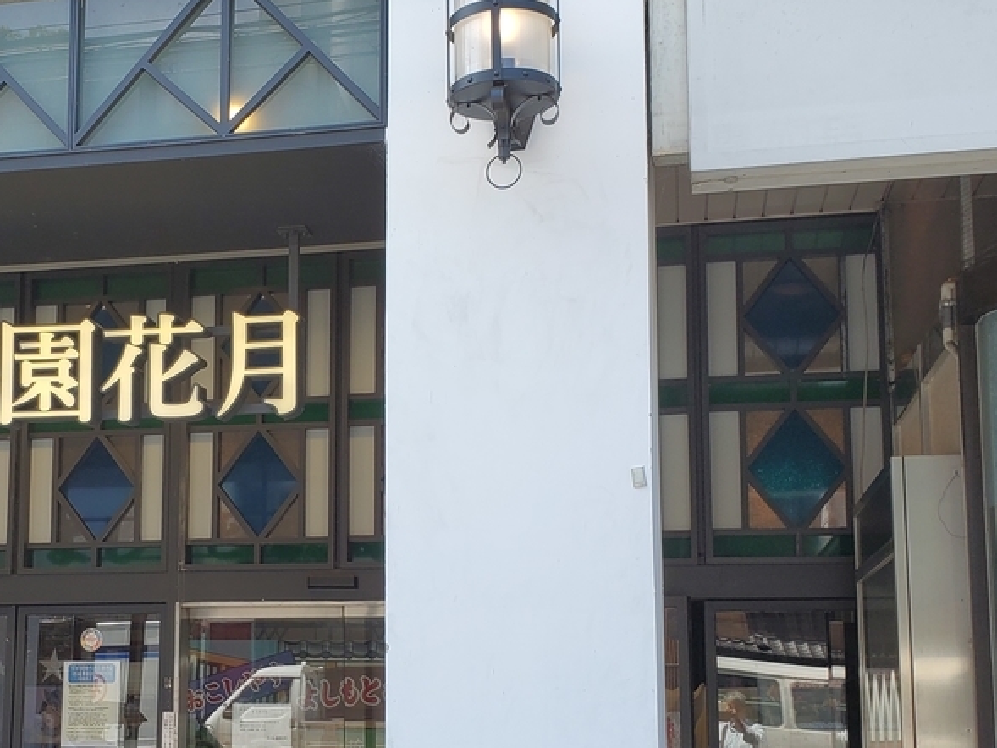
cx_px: 315
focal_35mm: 53
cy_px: 465
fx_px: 1527
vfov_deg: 27.4
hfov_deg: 35.7
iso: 50
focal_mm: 4.3
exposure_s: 1/340
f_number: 2.4
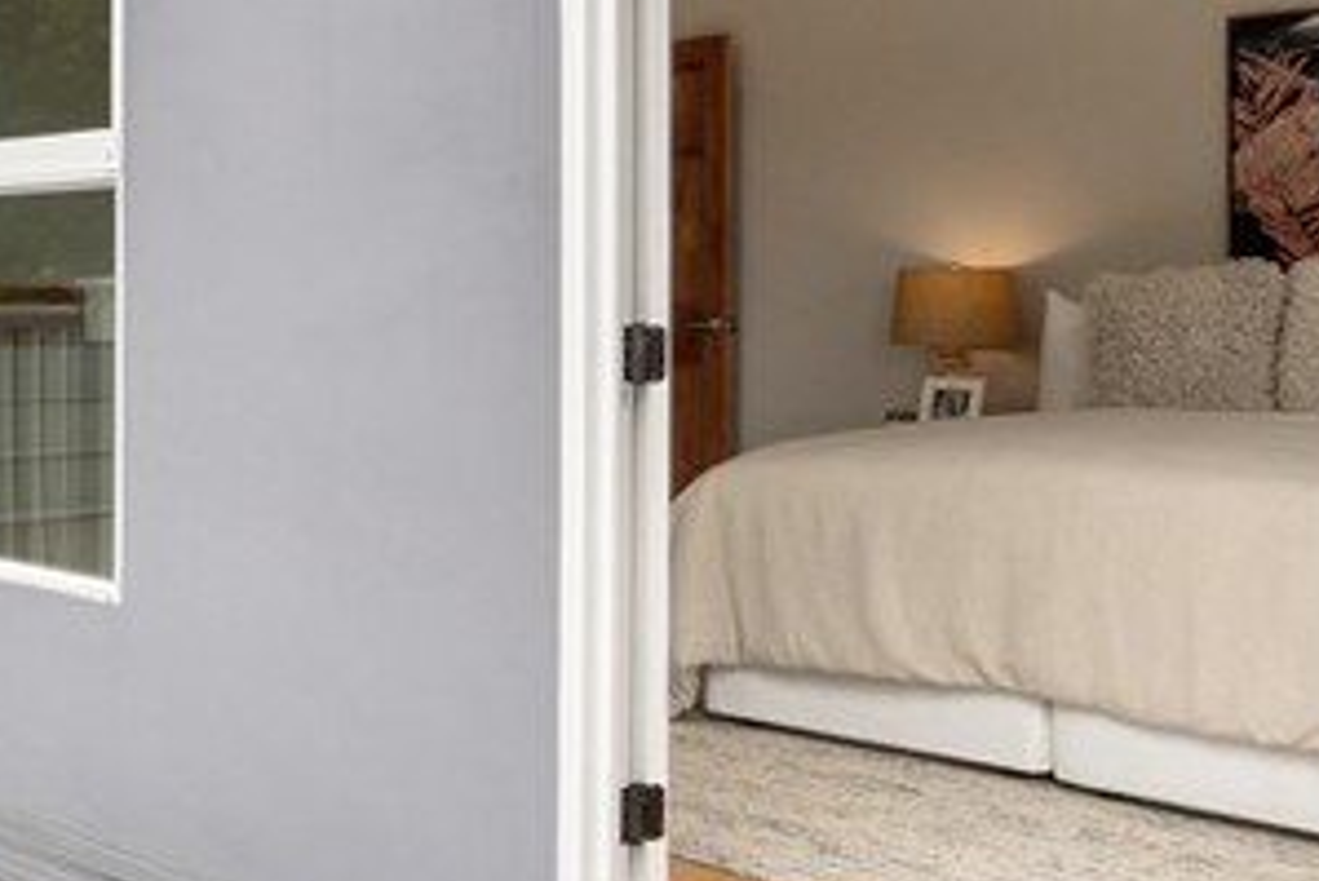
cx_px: 173
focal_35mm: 55
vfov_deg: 24.5
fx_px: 2016
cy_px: 303
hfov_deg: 34.5
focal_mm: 16
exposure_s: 1/4000
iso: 800
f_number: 7.1
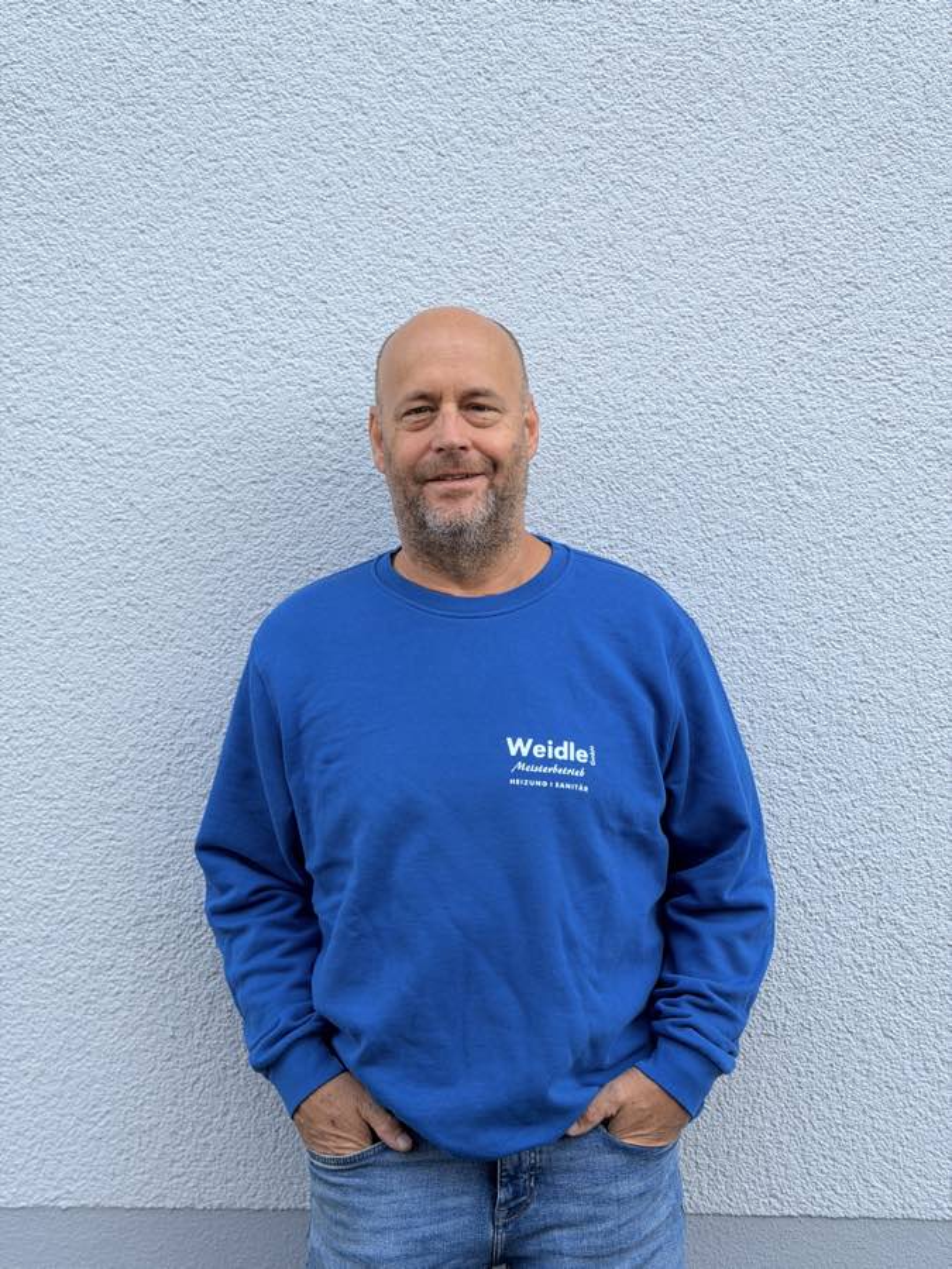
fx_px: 1760
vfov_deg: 39.7
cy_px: 634
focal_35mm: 48
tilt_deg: -2.3
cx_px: 476
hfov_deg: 30.3
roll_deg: -0.2
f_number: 1.78
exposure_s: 1/657
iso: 64
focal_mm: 6.76
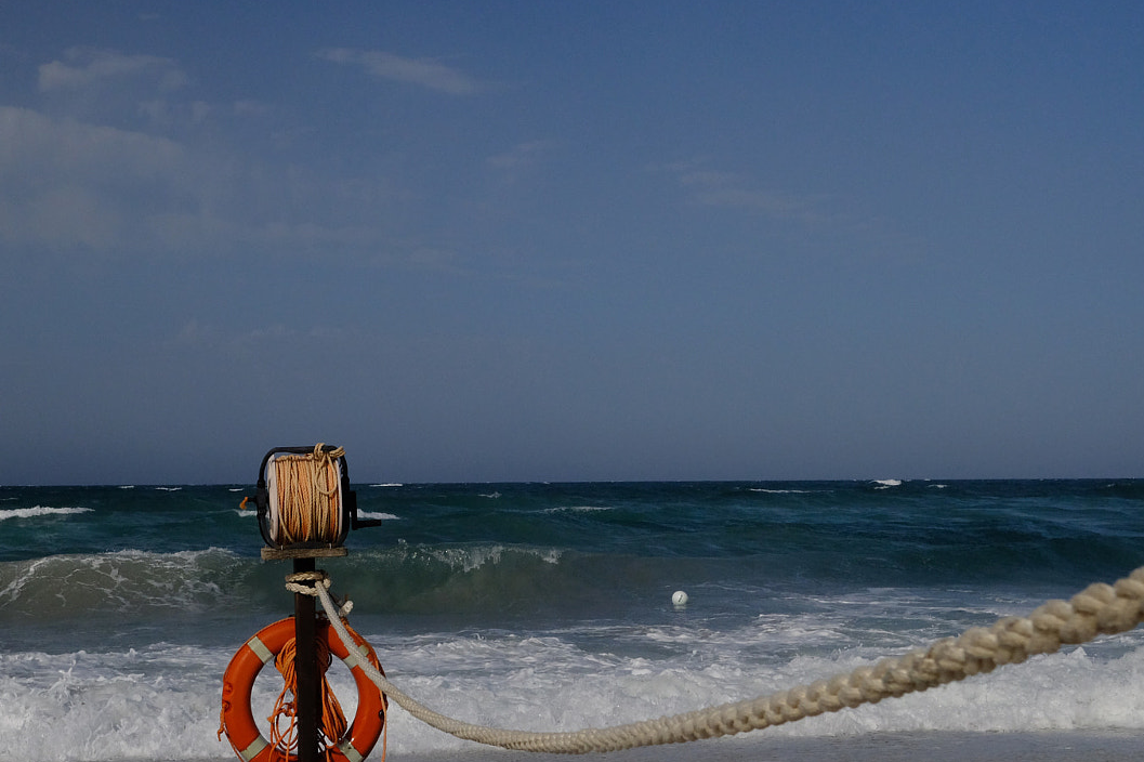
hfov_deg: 37.1
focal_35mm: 53
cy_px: 478
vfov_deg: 25.4
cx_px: 372
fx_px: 1684
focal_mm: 23
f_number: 8
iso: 1250
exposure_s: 1/4000
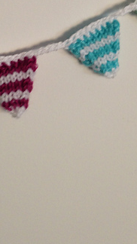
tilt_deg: -14.9
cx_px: 76
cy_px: 27
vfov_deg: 28.7
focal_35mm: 71
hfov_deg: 17.0
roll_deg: -3.3
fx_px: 459
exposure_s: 1/20
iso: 80
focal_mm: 4.12
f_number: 2.4
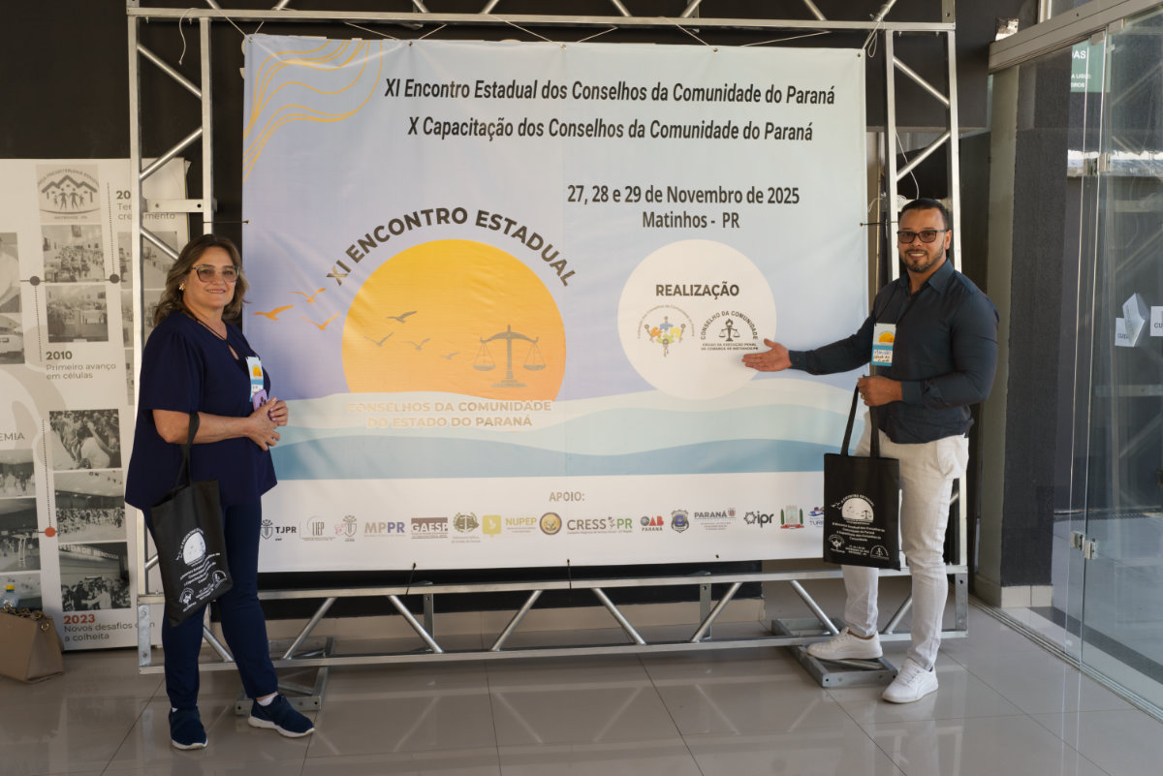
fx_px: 1131
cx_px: 582
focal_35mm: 35
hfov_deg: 54.4
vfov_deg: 37.9
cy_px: 388
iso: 400
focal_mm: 35
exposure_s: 1/100
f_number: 5.6
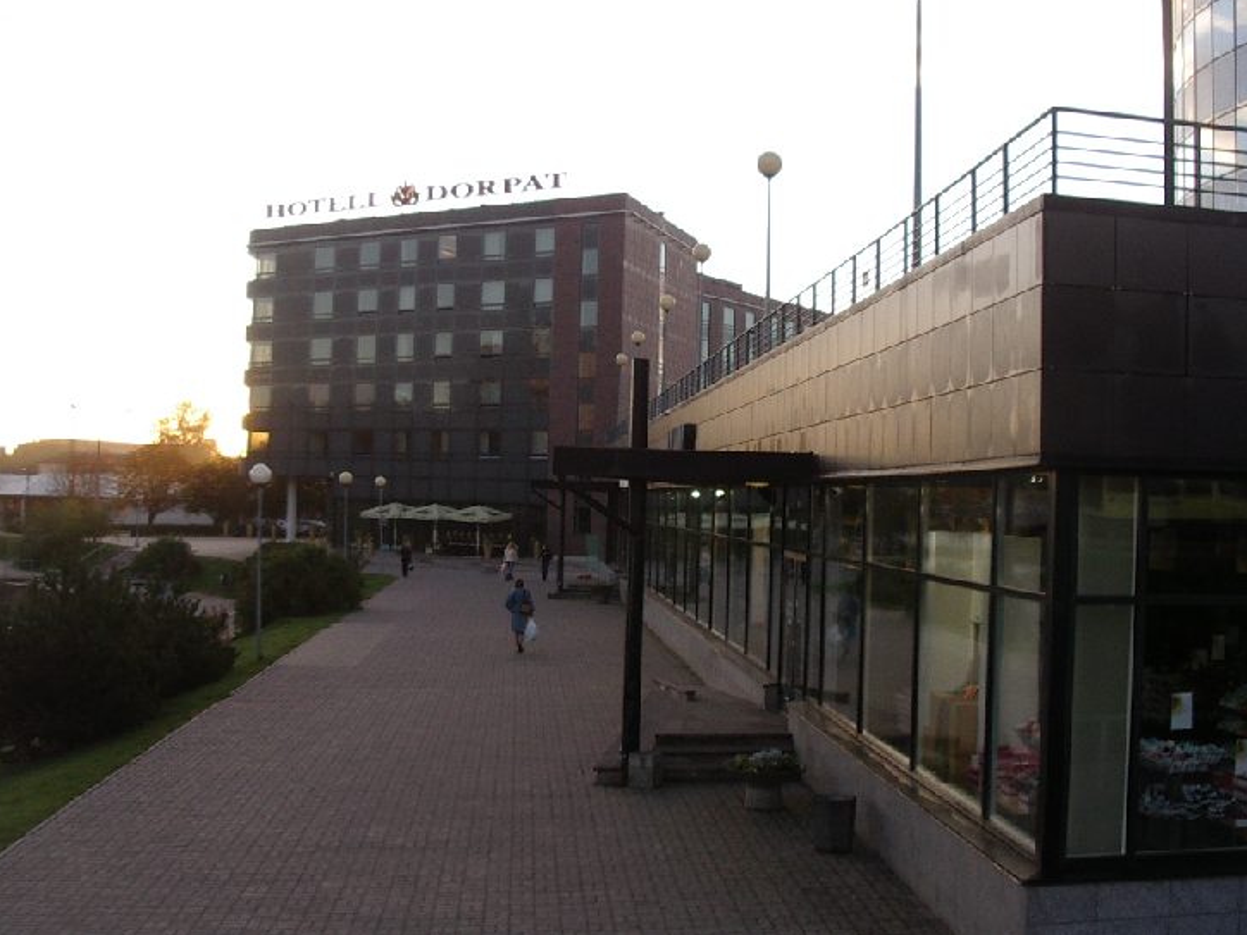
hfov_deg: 44.8
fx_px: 1513
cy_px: 427
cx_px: 591
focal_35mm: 42
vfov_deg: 34.3
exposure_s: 1/60
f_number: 4.8
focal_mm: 5.8
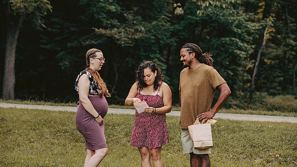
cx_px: 148
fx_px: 748
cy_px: 76
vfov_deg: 12.7
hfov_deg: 22.5
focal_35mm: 95
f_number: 3.5
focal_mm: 90
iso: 250
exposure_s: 1/80
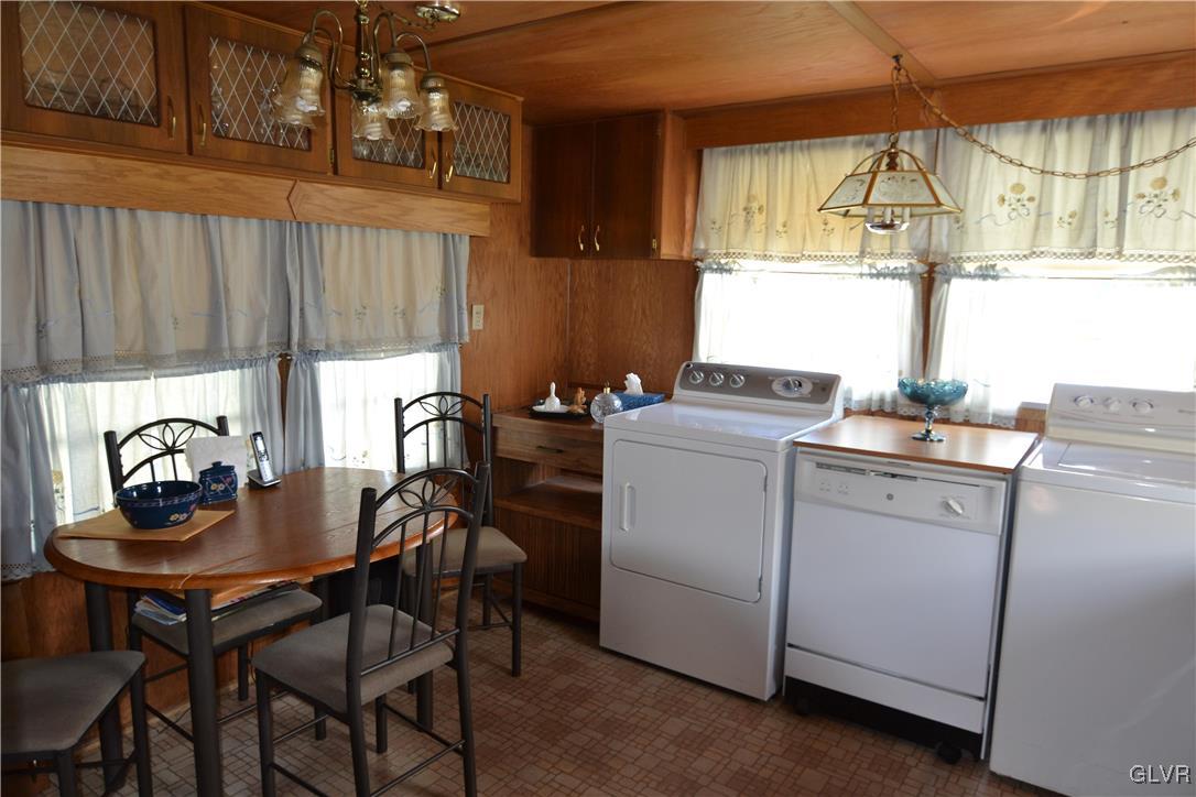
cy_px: 398
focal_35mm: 22
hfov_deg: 77.3
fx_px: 747
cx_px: 598
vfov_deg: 56.1
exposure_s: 1/125
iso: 400
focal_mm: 15
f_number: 4
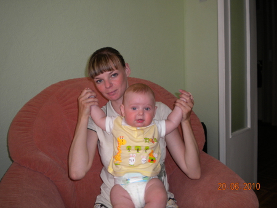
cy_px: 104
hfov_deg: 45.8
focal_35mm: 41
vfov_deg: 35.2
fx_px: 328
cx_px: 138
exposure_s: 1/30
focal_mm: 7.4
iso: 100
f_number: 3.5
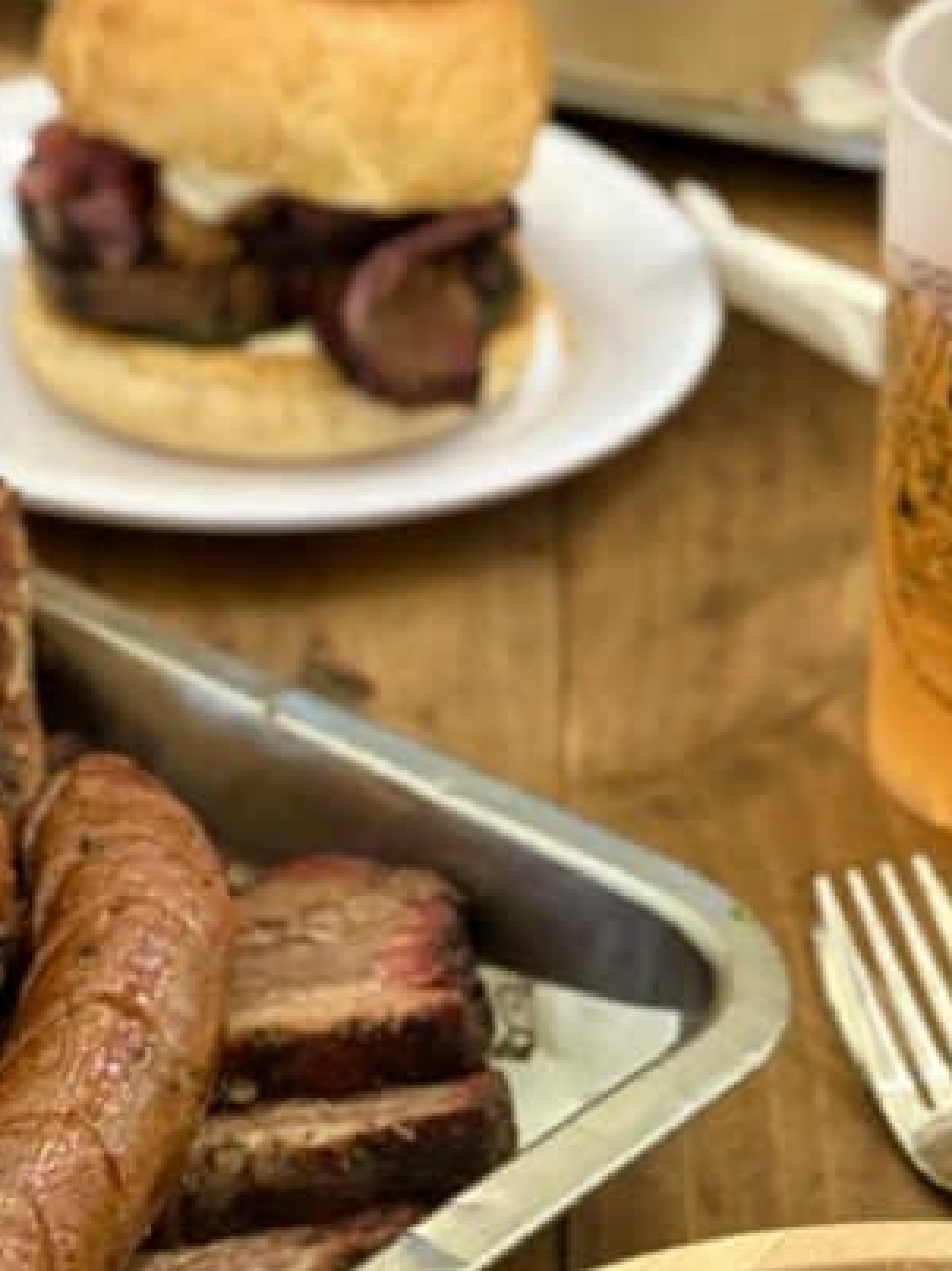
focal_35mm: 122
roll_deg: +0.6
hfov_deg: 12.1
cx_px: 180
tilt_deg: -29.4
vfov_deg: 16.2
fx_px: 4476
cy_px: 618
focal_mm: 6.76
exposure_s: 1/601
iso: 64
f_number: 1.78
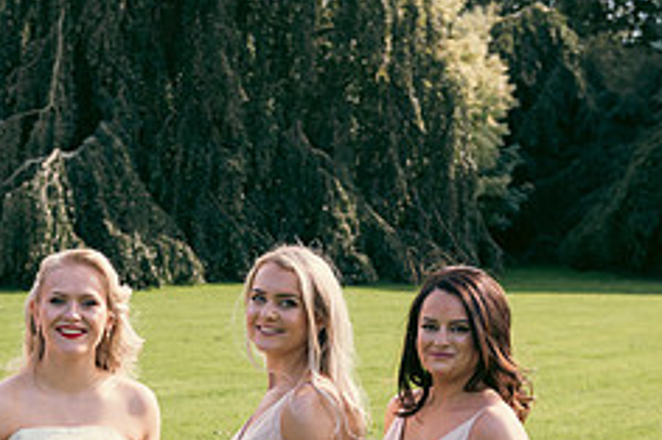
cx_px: -20
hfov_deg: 16.3
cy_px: 506
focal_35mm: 123
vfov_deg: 11.0
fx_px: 2260
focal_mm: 50
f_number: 5
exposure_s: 1/320
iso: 100
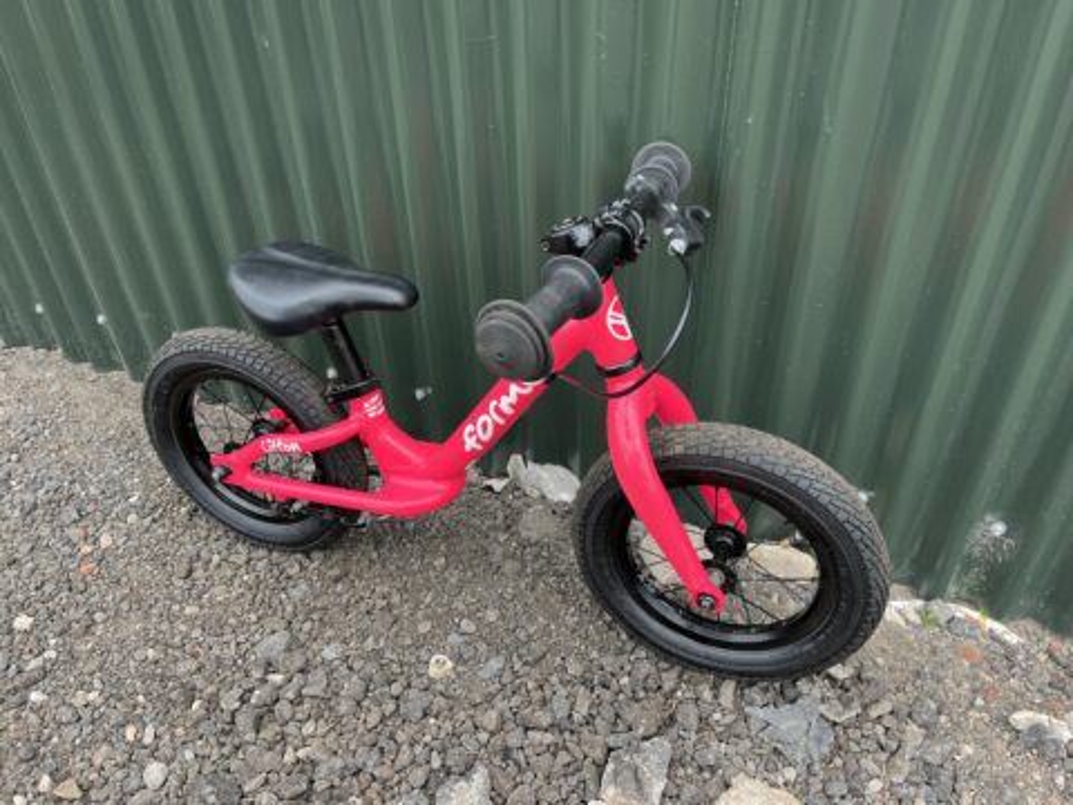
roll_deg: +3.0
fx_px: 806
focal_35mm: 26
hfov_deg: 67.3
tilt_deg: -37.6
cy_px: 402
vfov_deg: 53.1
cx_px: 536
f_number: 1.6
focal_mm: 5.1
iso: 50
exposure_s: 1/399
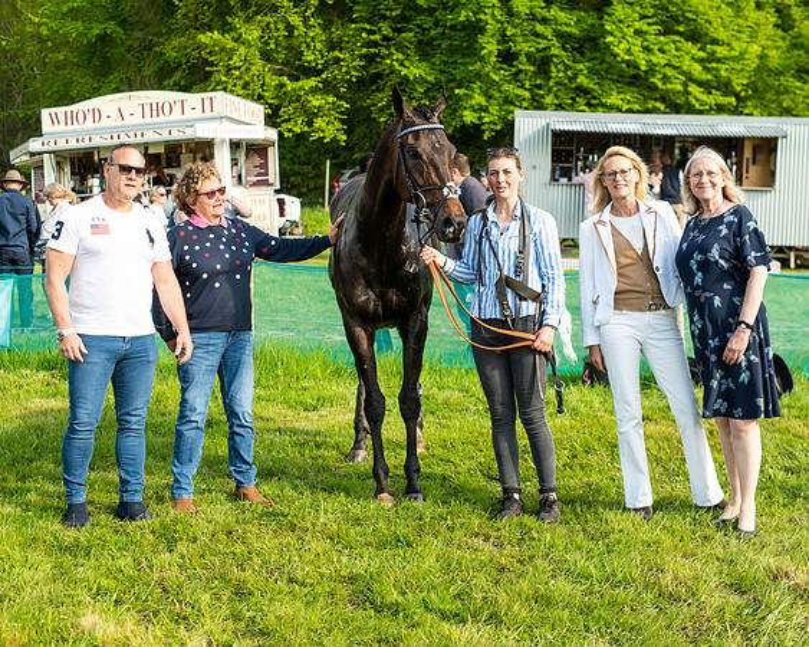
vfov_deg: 26.9
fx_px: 1349
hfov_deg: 33.4
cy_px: 324
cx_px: 404
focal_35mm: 56
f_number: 5
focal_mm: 50
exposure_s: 1/500
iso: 200
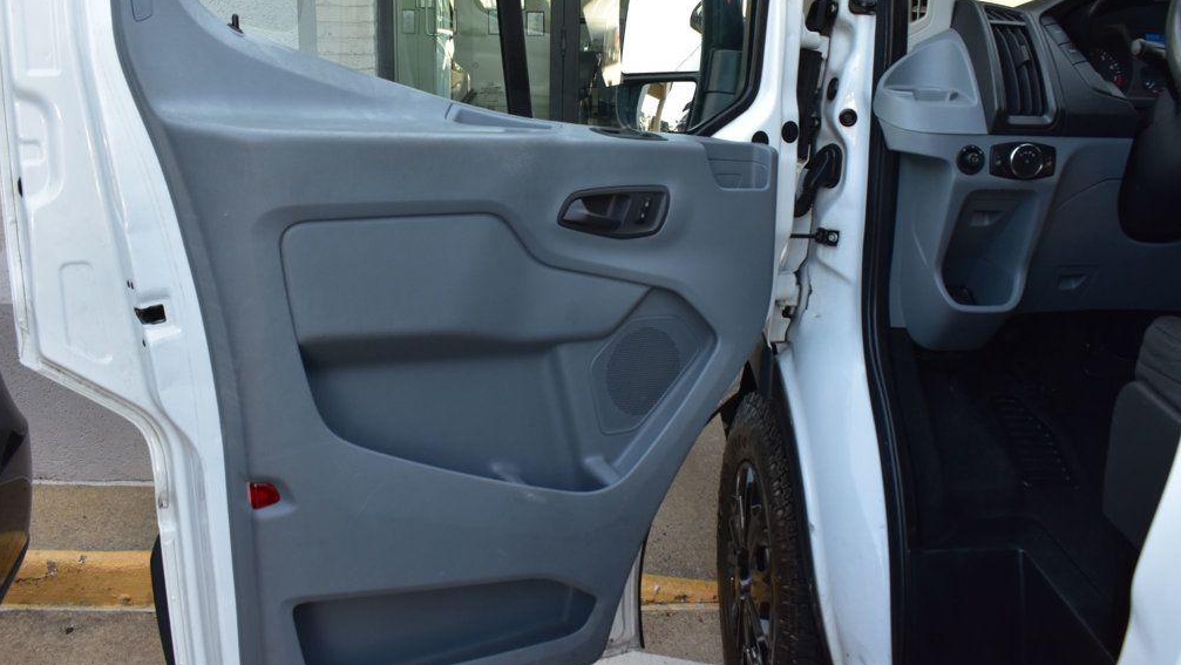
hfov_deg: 58.7
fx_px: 1050
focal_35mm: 34
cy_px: 292
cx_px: 592
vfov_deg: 35.1
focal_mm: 21
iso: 400
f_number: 8
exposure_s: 1/80
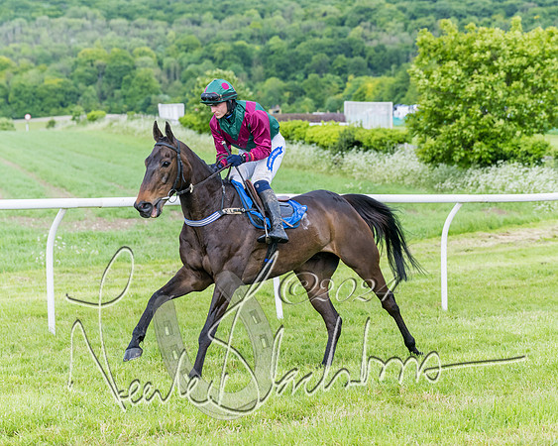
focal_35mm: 129
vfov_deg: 11.9
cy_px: 222
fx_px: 2136
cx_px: 304
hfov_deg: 14.9
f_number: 4
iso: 400
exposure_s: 1/2000
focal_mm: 81
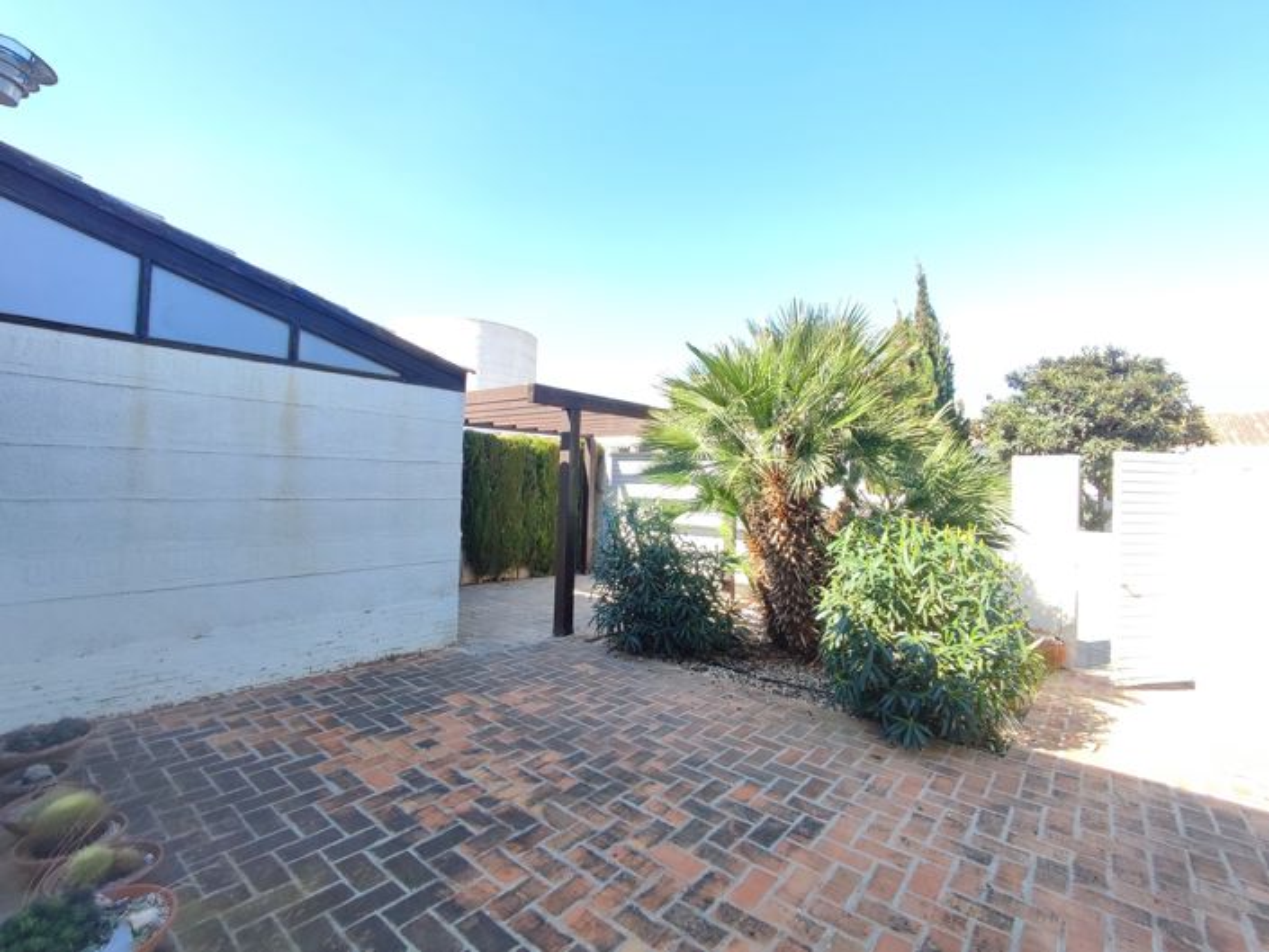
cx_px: 634
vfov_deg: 78.1
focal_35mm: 16
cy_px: 476
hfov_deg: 94.5
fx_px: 587
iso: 50
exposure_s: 1/315
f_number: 2.2
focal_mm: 1.65
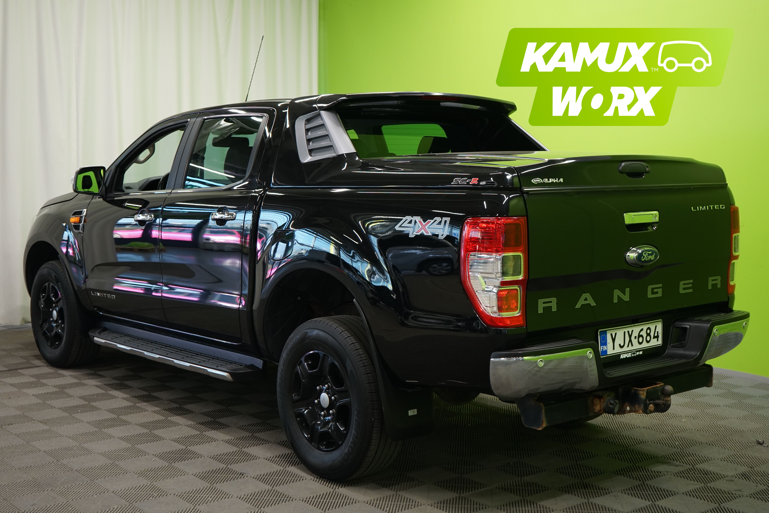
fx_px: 961
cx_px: 384
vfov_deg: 29.9
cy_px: 256
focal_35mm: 45
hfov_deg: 43.6
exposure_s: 1/40
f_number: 6.3
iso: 800
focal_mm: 45
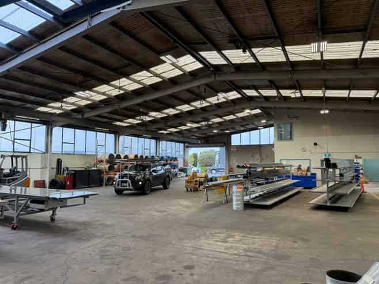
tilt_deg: +4.1
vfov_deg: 56.8
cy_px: 142
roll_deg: +0.2
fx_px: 263
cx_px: 190
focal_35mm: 24
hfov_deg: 71.6
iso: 80
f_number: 1.78
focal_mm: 6.76
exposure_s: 1/100
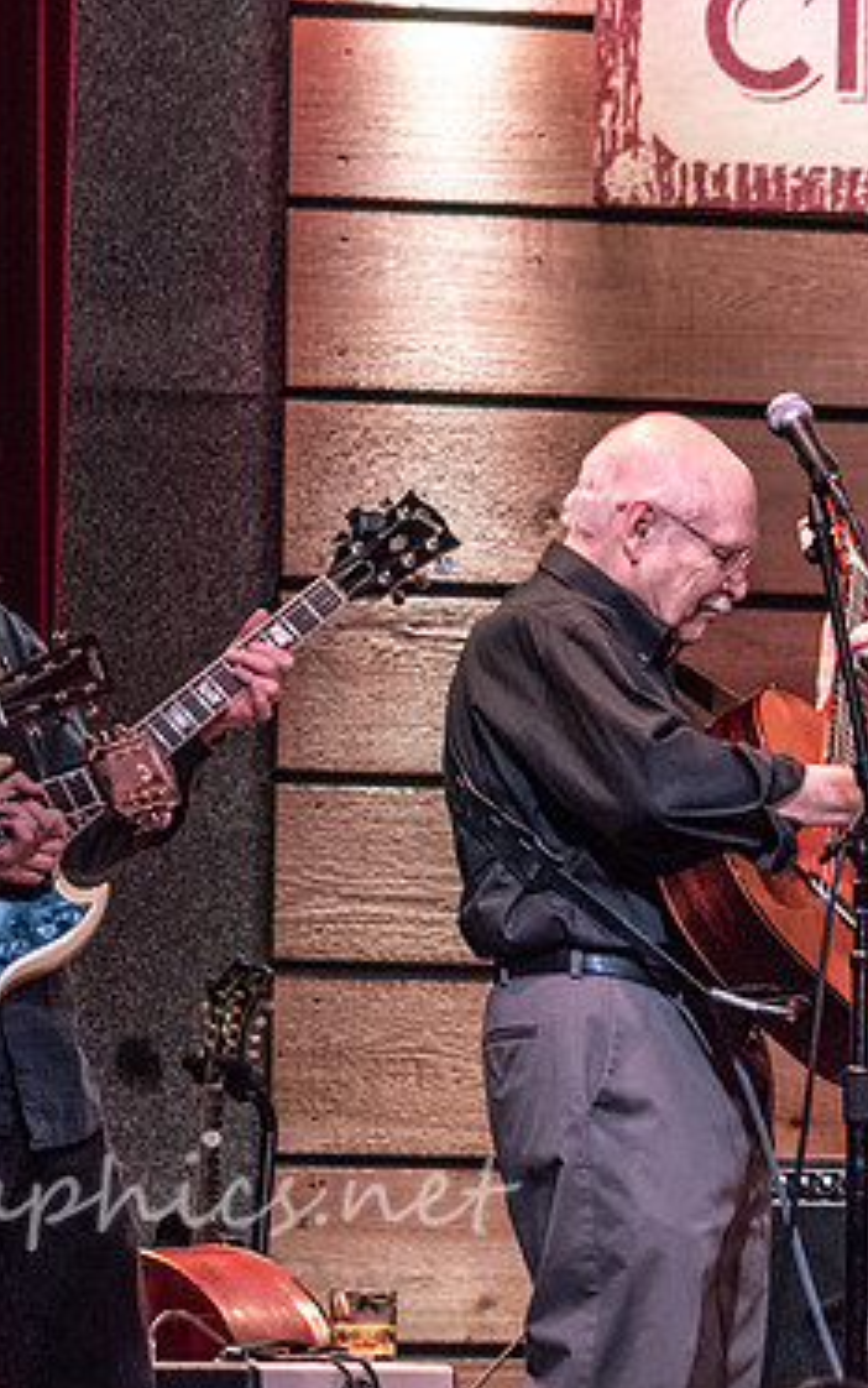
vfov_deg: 5.5
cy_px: 714
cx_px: 4
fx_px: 14334
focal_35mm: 379
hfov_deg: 3.5
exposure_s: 1/100
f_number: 8
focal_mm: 240
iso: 6400
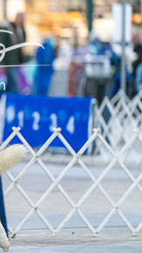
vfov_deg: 5.4
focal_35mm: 402
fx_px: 2692
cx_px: -103
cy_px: 112
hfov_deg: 3.0
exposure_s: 1/250
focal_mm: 192
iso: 6400
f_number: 3.2
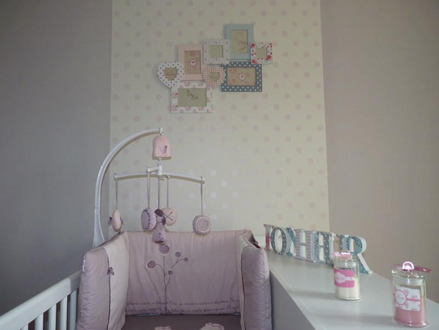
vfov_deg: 51.4
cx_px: 220
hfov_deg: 65.3
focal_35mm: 27
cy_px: 165
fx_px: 342
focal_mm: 4.8
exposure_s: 1/50
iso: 125
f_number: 2.8
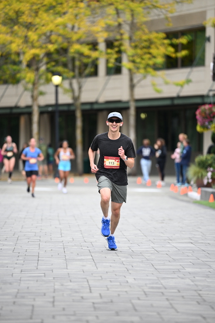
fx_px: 1790
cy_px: 162
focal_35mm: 200
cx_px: 108
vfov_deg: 10.3
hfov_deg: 6.9
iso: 640
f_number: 2.8
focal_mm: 200
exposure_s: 1/1600
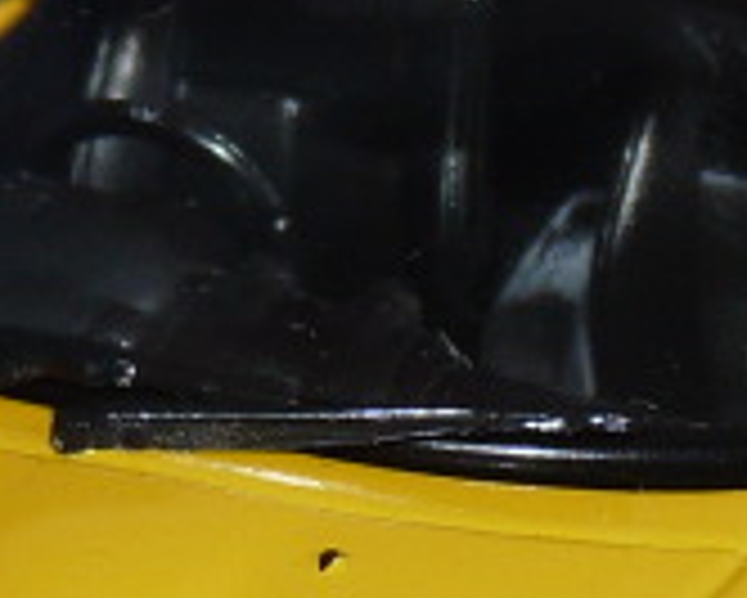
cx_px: 356
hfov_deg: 3.4
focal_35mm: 564
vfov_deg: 2.7
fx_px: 12476
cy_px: 531
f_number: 3.4
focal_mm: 15.5
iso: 100
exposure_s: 1/40
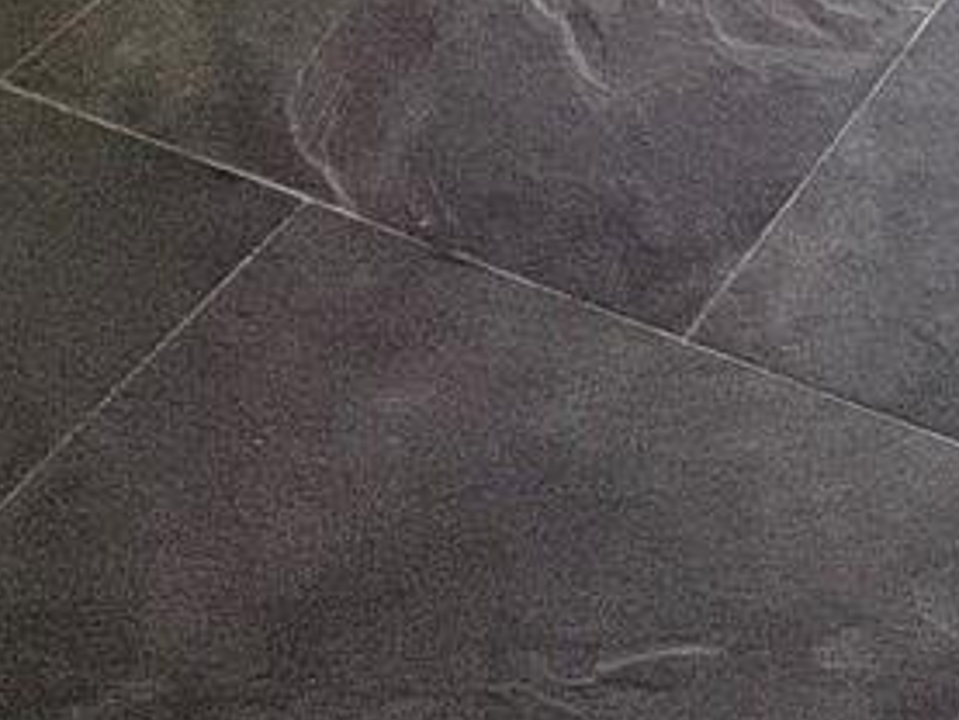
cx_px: 1596
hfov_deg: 20.5
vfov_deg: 12.5
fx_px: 2079
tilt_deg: -17.7
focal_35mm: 75
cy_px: -1232
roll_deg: -1.8
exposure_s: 1/120
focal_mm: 1.57
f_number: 1.8
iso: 80
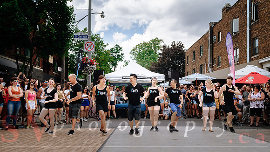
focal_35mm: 30
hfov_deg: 64.2
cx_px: 135
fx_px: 215
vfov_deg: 38.6
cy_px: 94
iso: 100
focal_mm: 18
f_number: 4
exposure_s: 1/1250
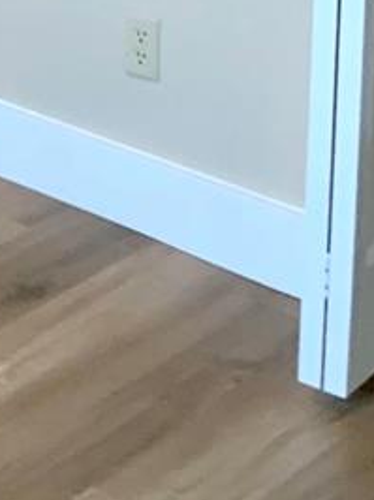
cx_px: -85
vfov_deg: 13.6
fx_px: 1890
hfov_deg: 11.1
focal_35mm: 131
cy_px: -387
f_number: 1.8
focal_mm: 3
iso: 160
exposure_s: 1/60
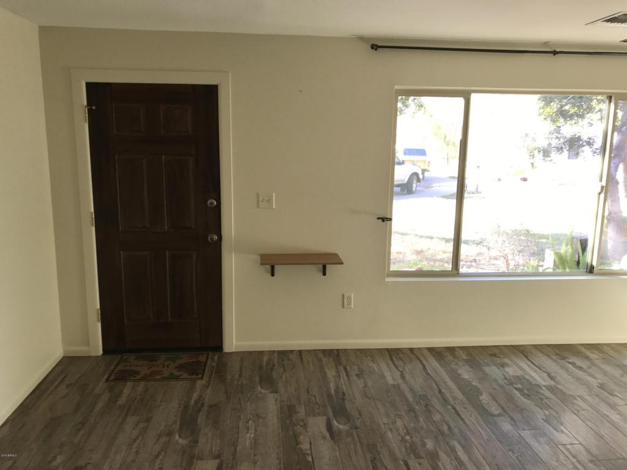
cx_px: 314
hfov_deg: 63.4
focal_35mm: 28
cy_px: 235
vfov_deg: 49.7
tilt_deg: -9.9
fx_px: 507
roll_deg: -0.8
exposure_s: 1/40
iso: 25
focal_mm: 3.99
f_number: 1.8
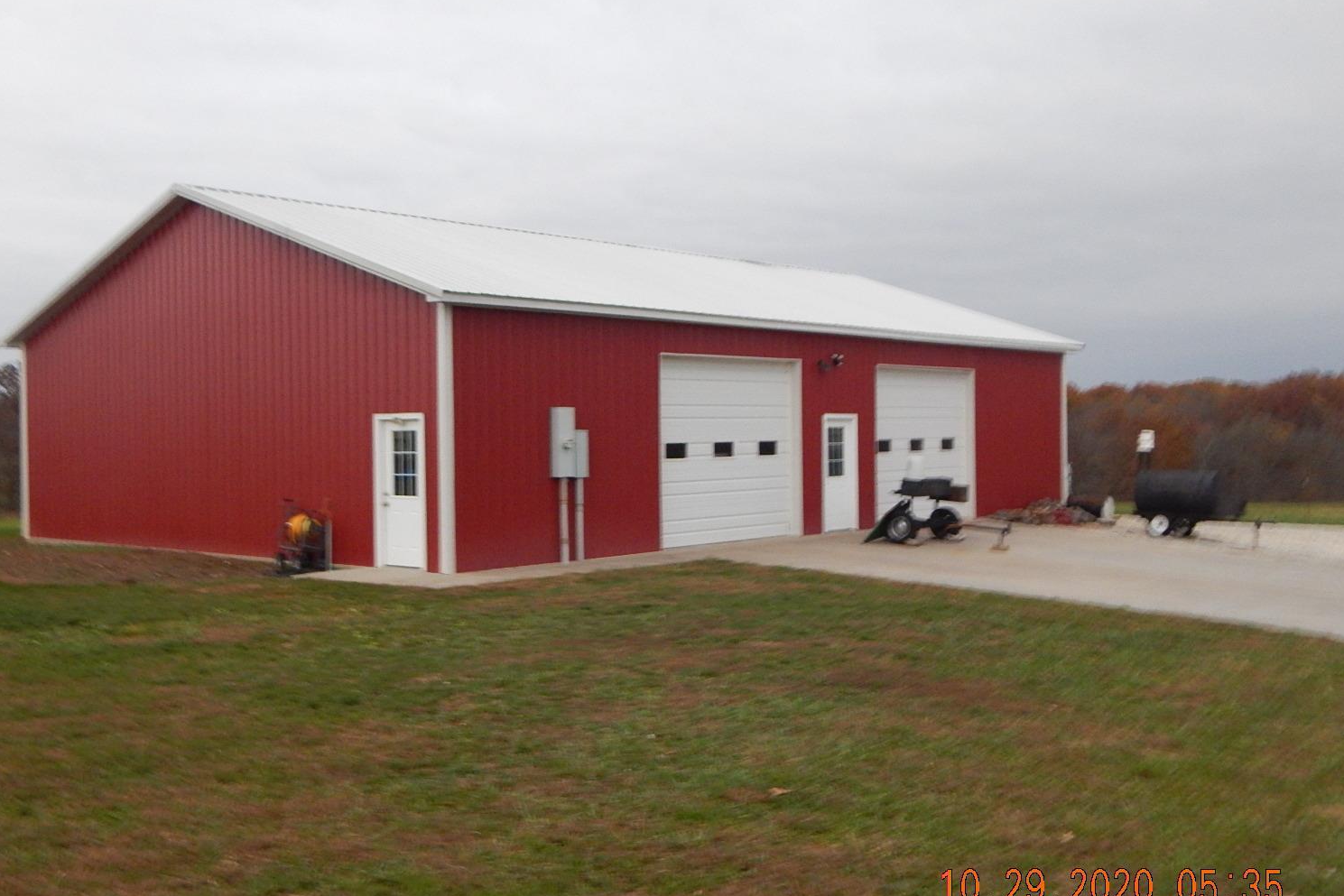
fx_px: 1419
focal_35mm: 38
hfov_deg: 50.7
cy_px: 458
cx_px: 662
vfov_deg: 35.1
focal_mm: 6.1
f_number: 3.3
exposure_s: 1/8
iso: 450
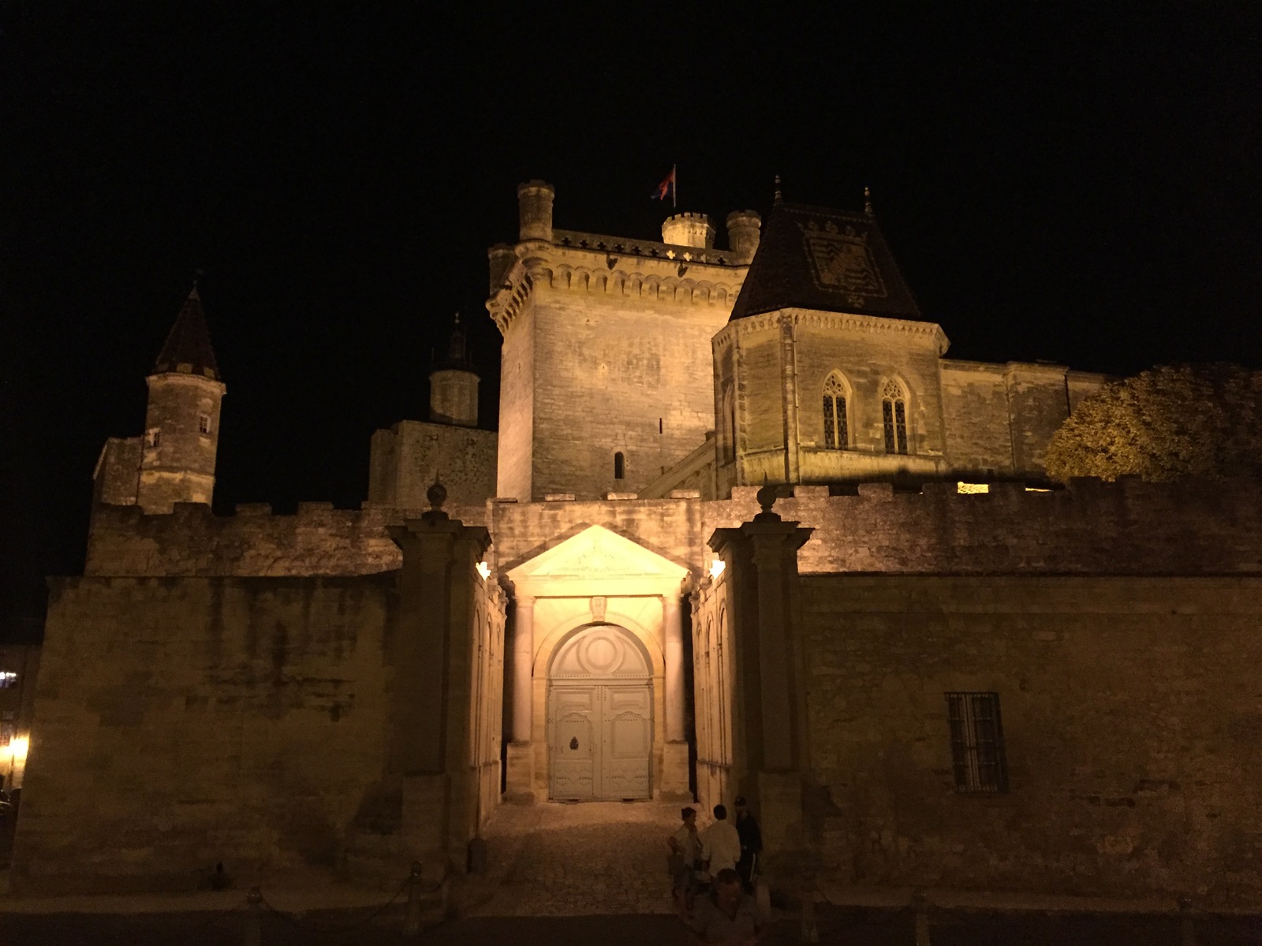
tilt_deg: +14.6
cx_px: 631
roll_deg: +0.5
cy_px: 473
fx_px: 1057
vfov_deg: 48.2
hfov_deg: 61.7
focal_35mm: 29
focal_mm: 4.15
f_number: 2.2
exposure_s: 1/17
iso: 320
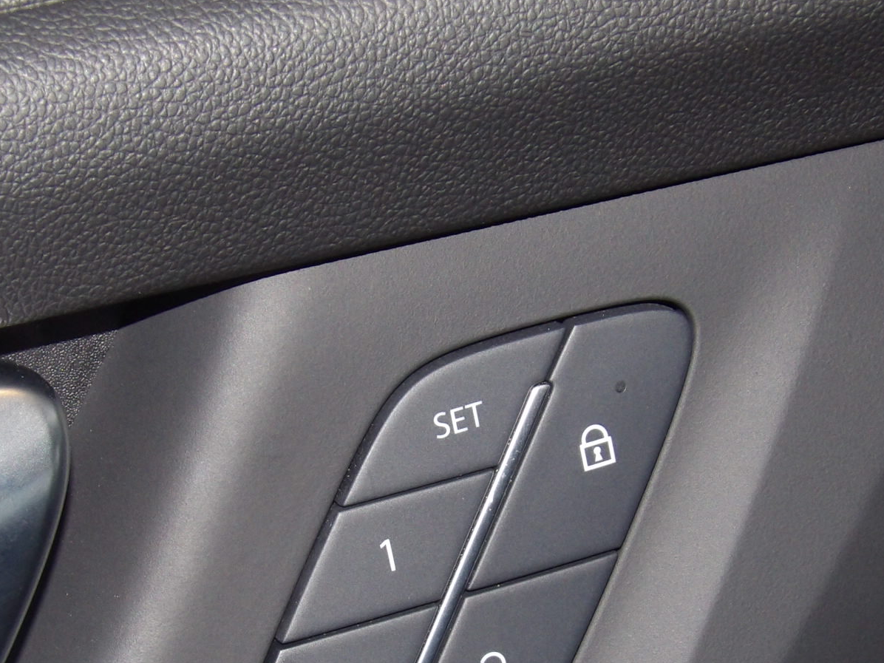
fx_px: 3984
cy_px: 537
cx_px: 445
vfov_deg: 9.5
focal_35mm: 156
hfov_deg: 12.7
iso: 200
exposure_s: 1/100
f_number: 4.1
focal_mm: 13
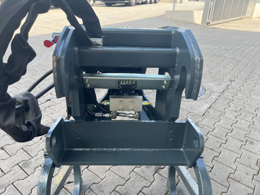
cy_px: 98
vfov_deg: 53.1
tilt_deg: -26.2
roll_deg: -0.4
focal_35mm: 26
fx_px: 195
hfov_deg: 67.3
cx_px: 130
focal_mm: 5.7
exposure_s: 1/473
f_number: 1.5
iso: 50
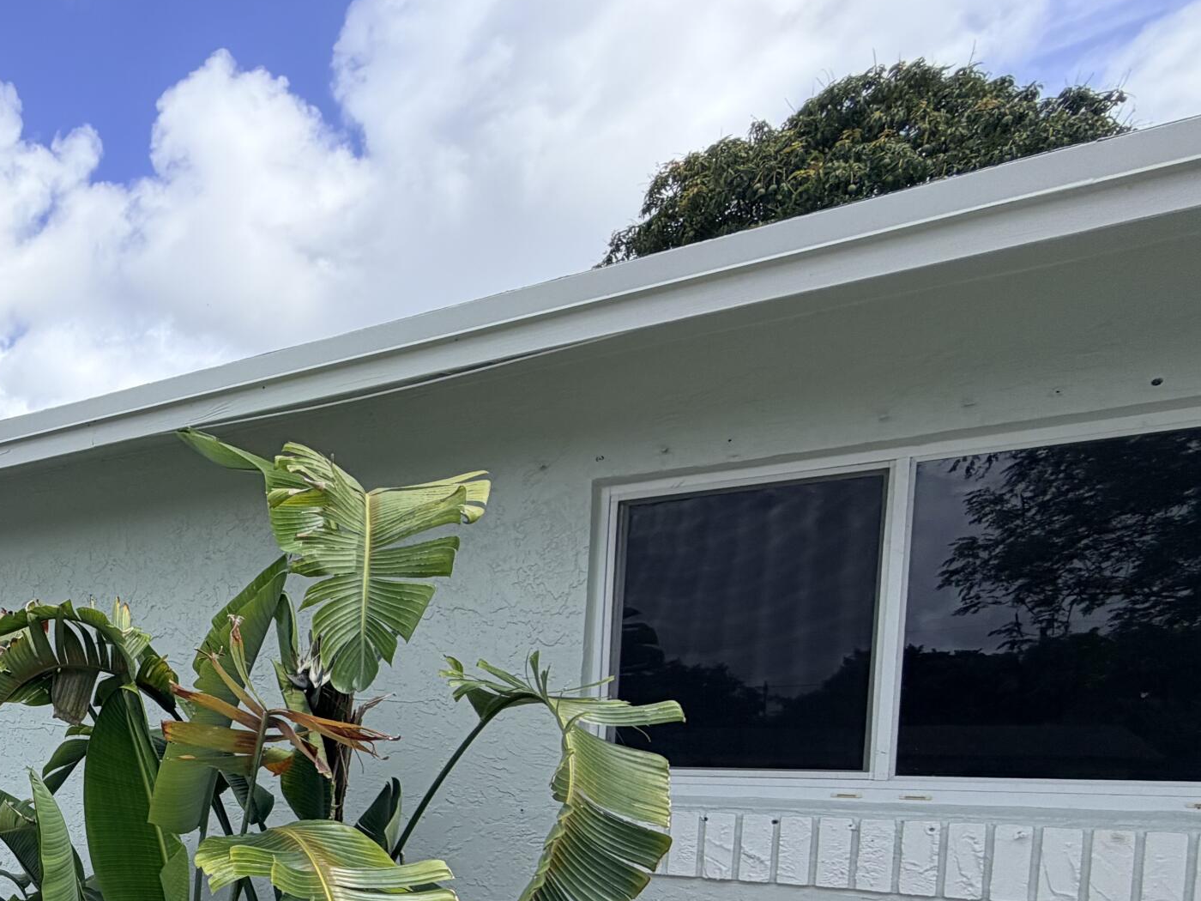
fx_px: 1041
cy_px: 816
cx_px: -65
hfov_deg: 47.0
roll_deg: -1.5
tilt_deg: -2.6
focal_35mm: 30
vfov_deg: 42.8
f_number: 2.2
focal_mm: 2.22
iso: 20
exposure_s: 1/888
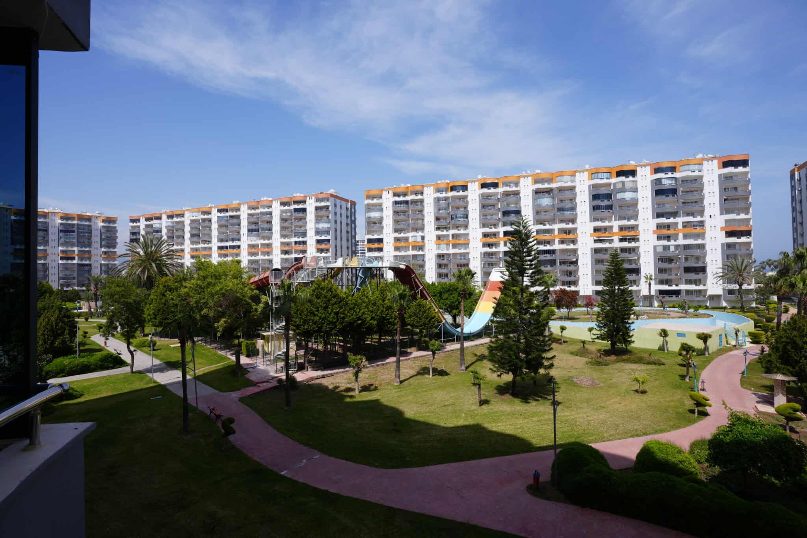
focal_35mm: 17
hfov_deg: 93.3
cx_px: 404
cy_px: 269
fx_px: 381
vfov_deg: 70.4
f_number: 10
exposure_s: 1/200
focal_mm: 17
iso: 100
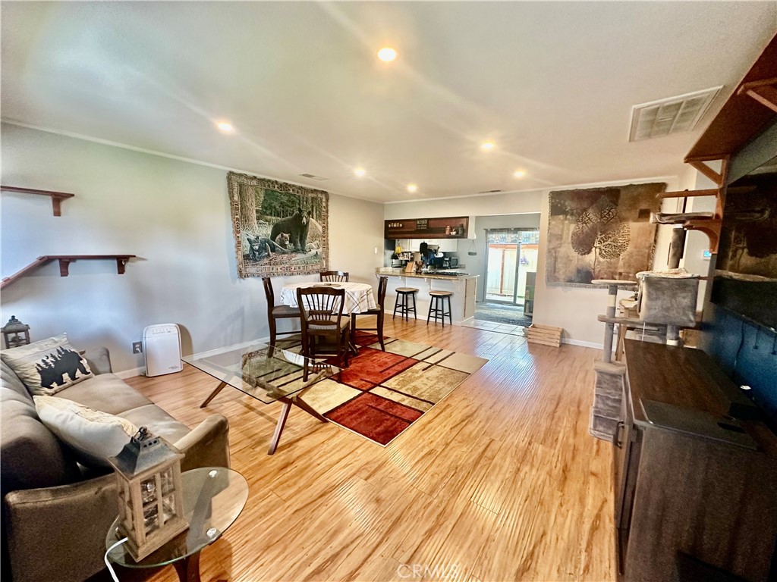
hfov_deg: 102.1
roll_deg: -1.1
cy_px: 291
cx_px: 388
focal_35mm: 14
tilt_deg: -7.9
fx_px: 314
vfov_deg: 85.7
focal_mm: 2.22
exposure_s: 1/60
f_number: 2.2
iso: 320
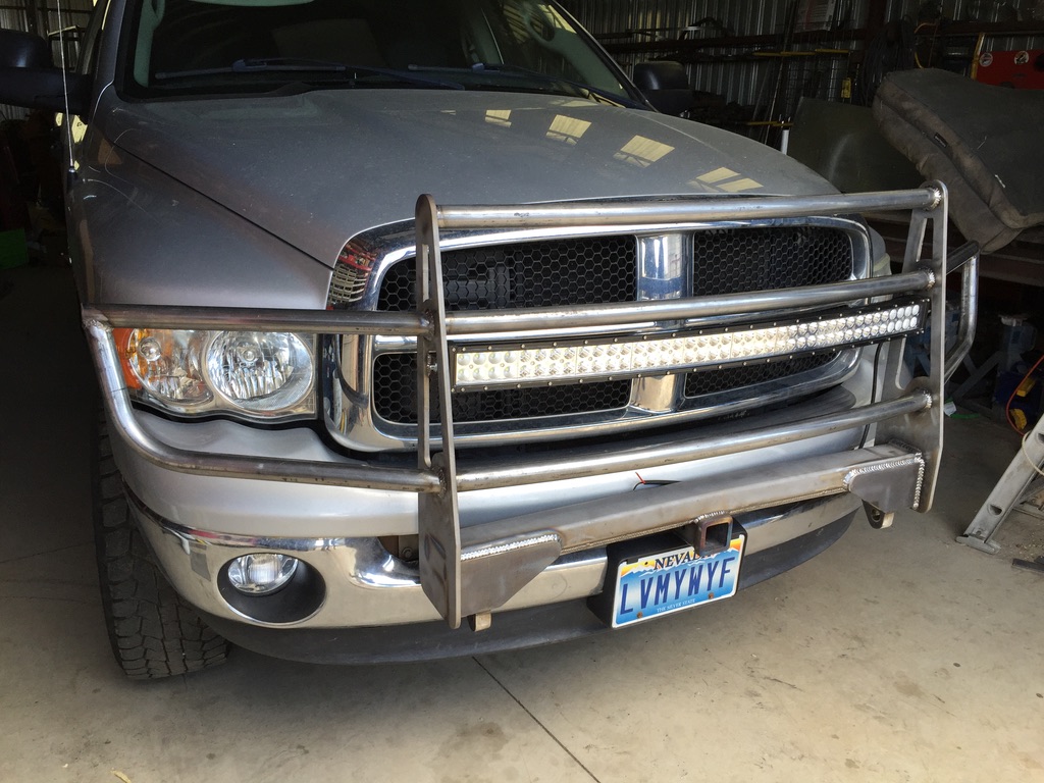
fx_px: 875
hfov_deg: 61.7
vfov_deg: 48.2
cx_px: 522
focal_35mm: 29
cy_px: 392
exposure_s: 1/120
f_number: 2.2
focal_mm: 4.15
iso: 40
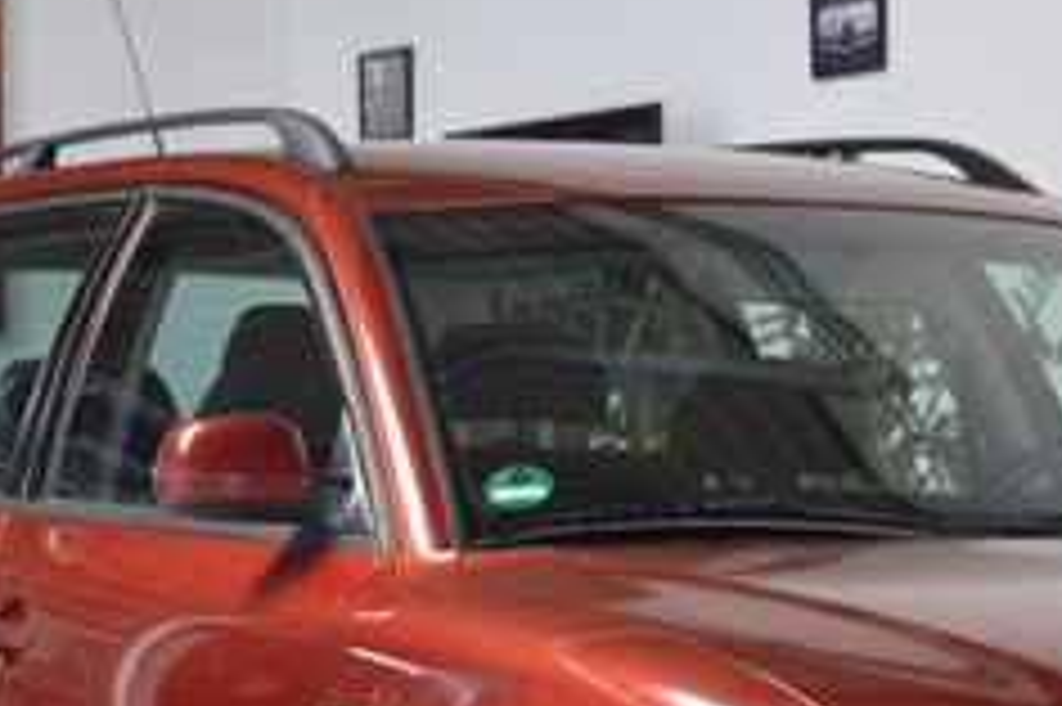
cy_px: 886
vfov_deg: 7.9
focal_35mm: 171
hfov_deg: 12.0
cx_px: 914
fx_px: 5041
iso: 400
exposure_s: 1/100
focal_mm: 42
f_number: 5
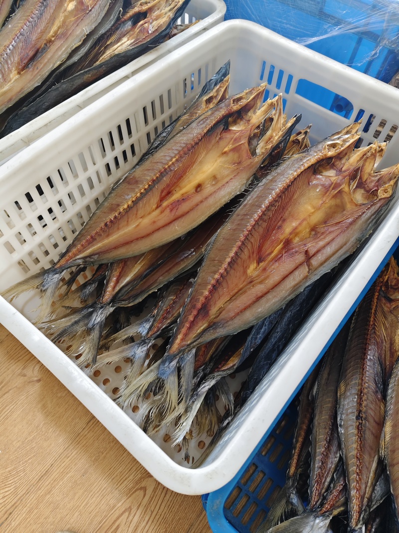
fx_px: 354
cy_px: 266
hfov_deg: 58.9
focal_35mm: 23
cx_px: 200
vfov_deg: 73.9
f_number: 1.88
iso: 452
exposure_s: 1/100
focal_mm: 5.56
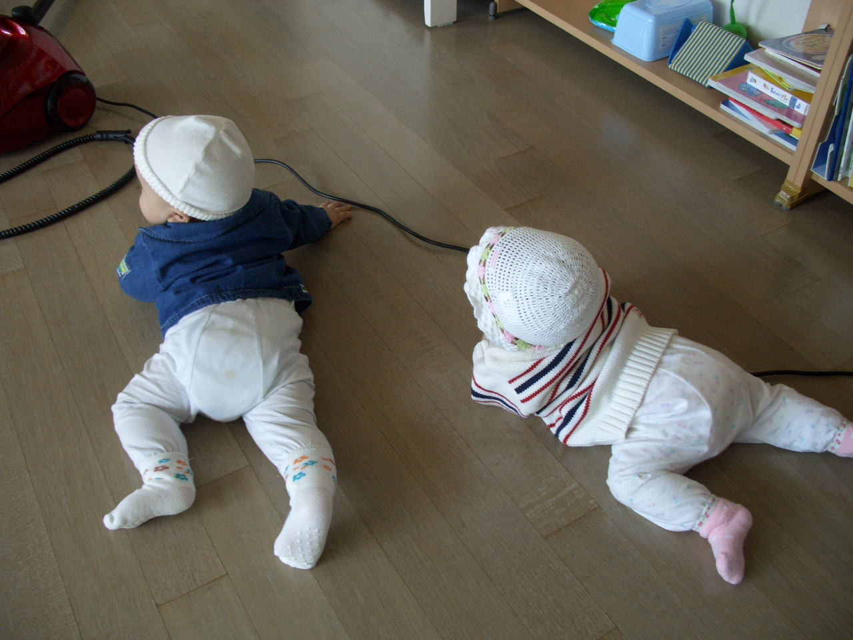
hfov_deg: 55.4
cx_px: 426
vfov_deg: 42.9
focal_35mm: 33
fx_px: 813
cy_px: 320
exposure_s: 1/125
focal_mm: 7.1
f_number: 2.8
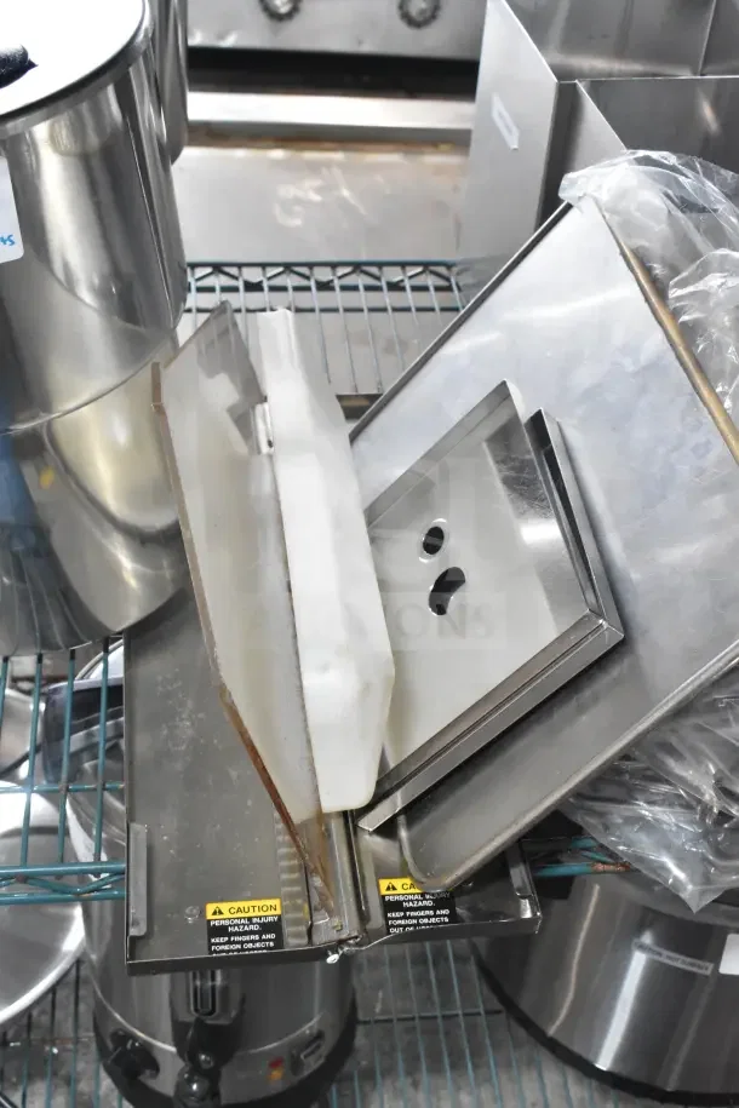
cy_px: 554
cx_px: 370
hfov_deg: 29.9
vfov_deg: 43.6
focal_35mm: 45
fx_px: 1386
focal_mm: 30
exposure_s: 1/250
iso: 6400
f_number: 8
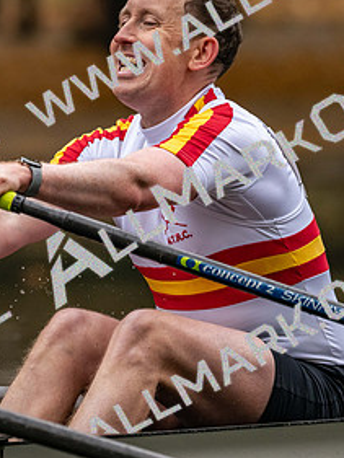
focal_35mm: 793
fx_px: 10499
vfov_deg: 2.5
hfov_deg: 1.9
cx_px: -93
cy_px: 154
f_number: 4.5
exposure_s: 1/2500
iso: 2200
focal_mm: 400
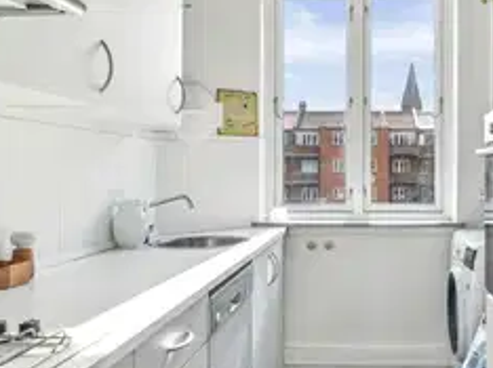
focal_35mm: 38
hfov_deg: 47.4
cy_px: 172
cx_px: 364
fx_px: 541
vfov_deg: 37.6
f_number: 8
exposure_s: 1/50
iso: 500
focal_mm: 14.5
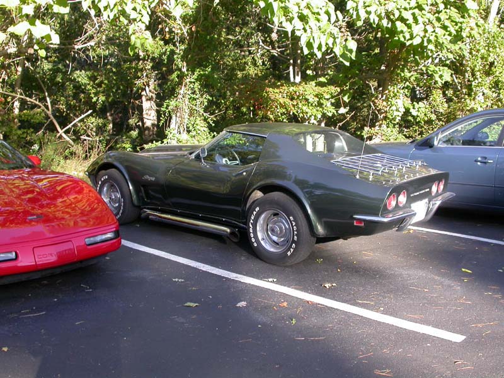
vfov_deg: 37.7
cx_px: 252
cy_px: 189
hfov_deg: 49.0
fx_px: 553
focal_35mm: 38
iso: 100
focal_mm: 7.85
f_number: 4.2
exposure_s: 1/97
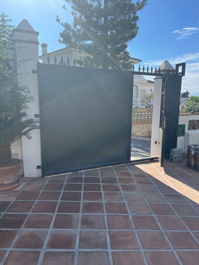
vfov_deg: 67.3
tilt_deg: -9.7
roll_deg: -1.9
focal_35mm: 26
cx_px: 100
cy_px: 132
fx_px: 199
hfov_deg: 53.1
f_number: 1.6
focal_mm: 5.1
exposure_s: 1/1923
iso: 50
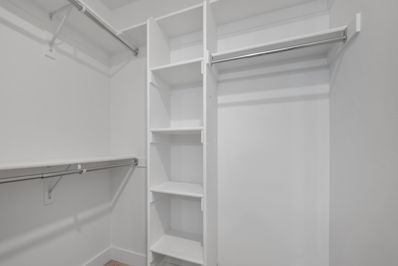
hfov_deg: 87.7
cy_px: 154
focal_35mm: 18
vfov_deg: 67.0
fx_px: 199
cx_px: 143
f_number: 8
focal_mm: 14
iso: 500
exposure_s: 1/3
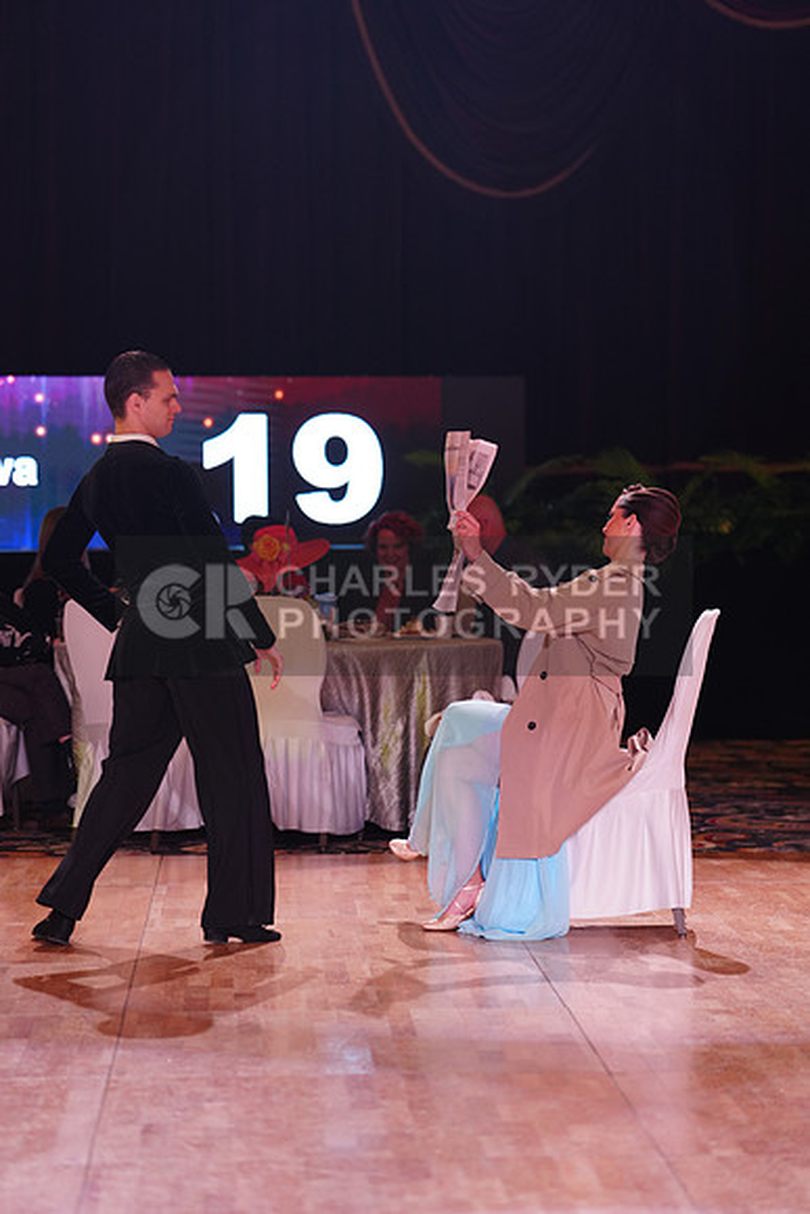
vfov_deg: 17.9
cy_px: 607
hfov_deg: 12.0
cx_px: 405
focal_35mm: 114
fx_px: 3845
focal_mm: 114
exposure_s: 1/250
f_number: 2.8
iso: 800
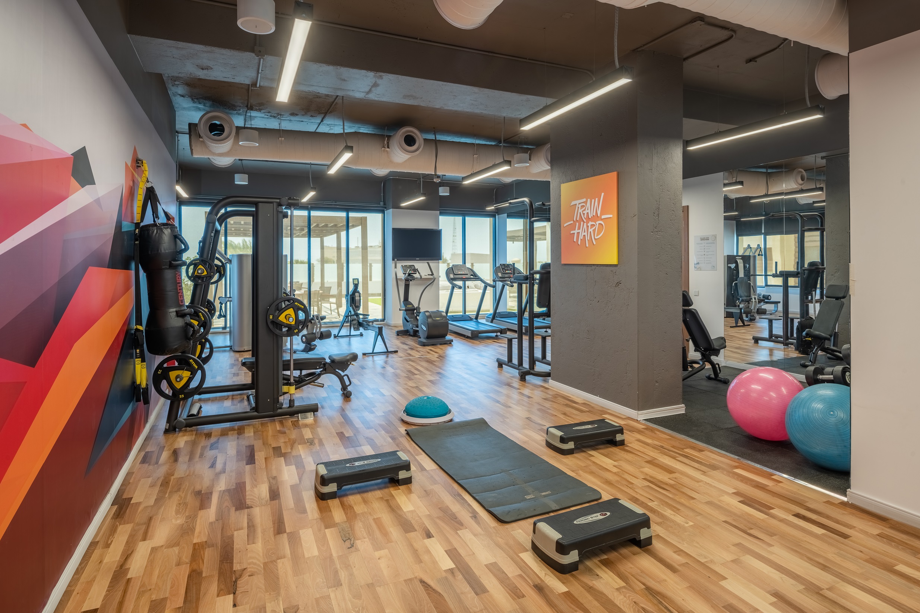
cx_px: 460
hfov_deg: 86.9
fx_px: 486
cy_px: 306
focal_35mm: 19
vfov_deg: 64.6
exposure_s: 1/50
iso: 31
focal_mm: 19
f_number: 11
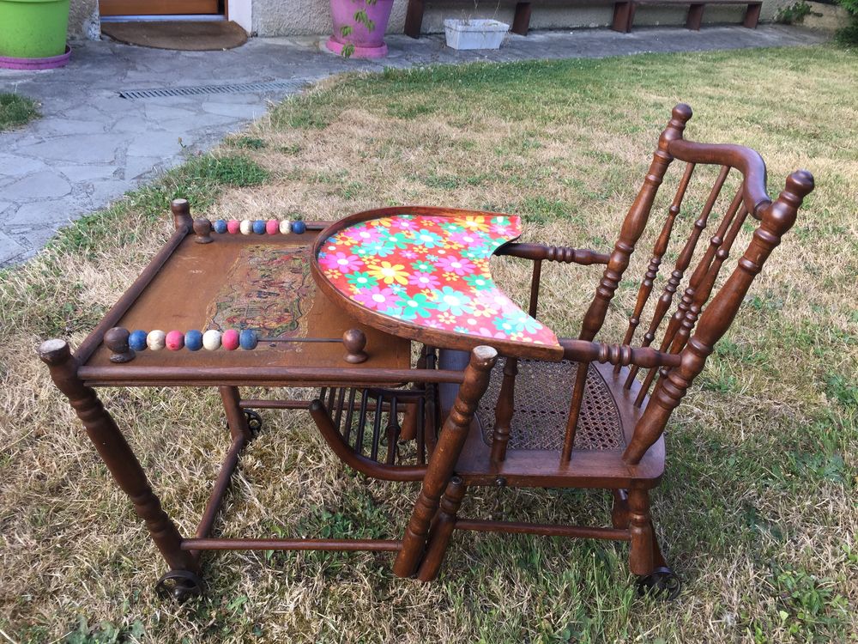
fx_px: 719
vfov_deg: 48.2
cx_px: 429
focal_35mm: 29
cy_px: 322
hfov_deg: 61.7
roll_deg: -8.6
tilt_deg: -30.1
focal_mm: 4.15
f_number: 2.2
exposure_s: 1/145
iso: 32
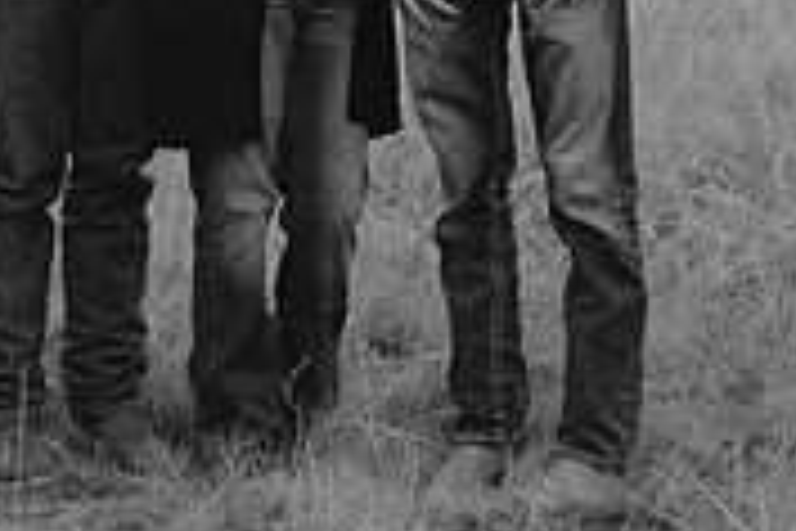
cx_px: 115
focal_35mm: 174
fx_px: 3847
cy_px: -256
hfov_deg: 11.8
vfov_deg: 7.8
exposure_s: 1/400
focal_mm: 50
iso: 160
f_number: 2.5
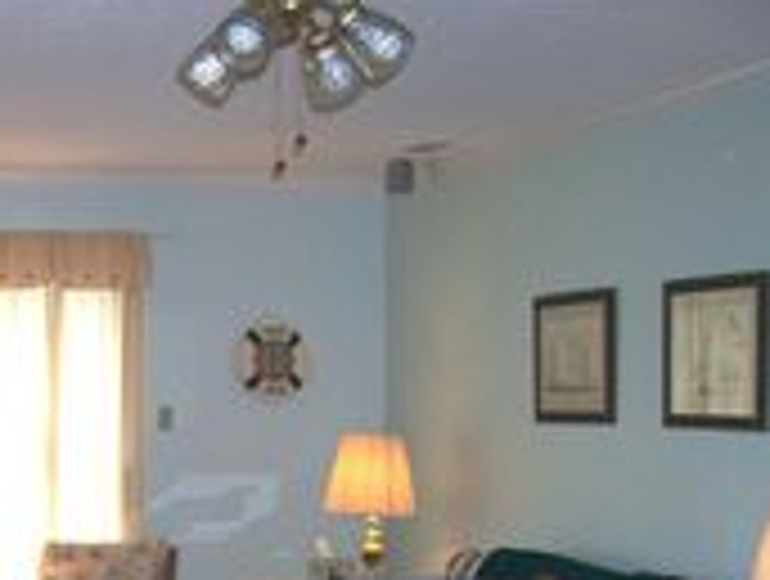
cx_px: 14
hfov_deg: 25.4
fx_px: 1627
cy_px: 602
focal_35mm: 73
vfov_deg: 19.6
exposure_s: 1/112
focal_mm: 5.6
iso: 140
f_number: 2.7
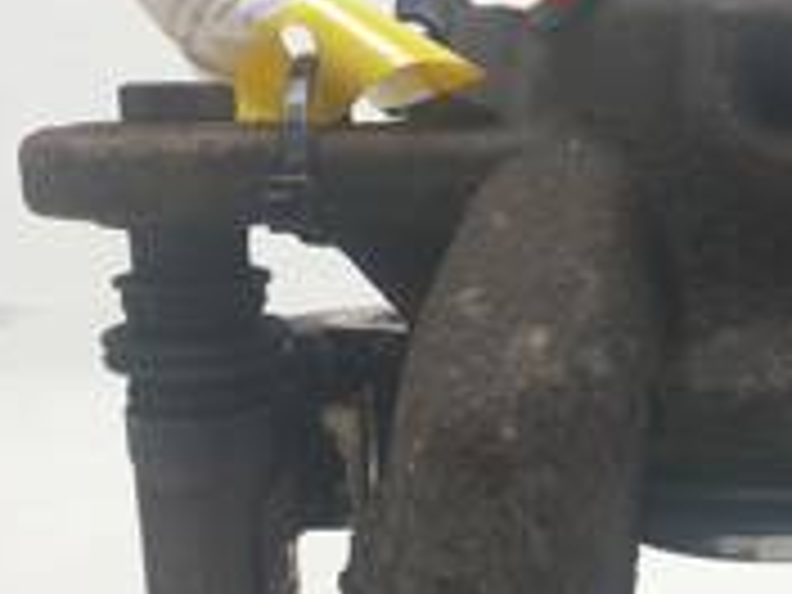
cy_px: 418
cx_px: 774
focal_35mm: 59
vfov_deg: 24.6
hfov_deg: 30.6
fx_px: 1350
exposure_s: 1/147
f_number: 2.4
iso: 50
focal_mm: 4.3
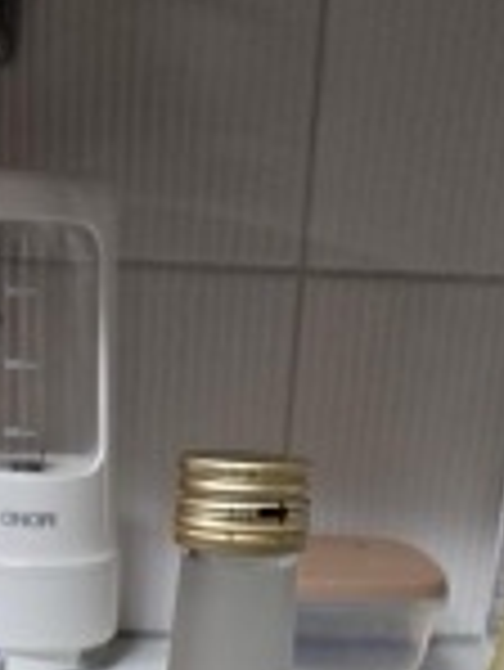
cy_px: 1016
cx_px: 135
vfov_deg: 21.8
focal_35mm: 74
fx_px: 1435
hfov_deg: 19.8
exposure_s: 1/120
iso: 400
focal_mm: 5.4
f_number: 1.8
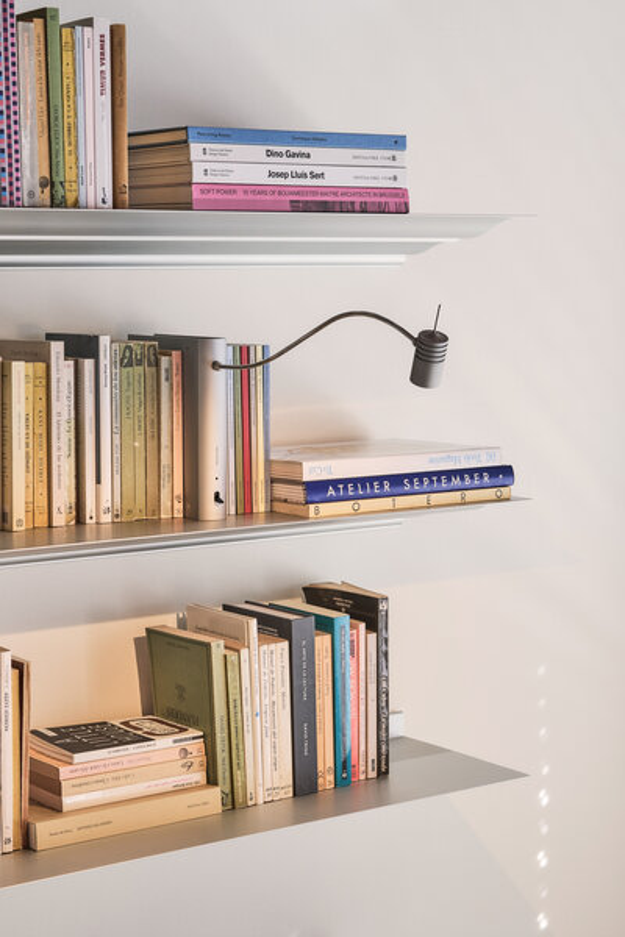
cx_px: 312
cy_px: 468
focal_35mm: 70
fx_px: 1823
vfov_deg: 28.8
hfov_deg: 19.5
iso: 640
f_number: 10
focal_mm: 70
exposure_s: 1/50
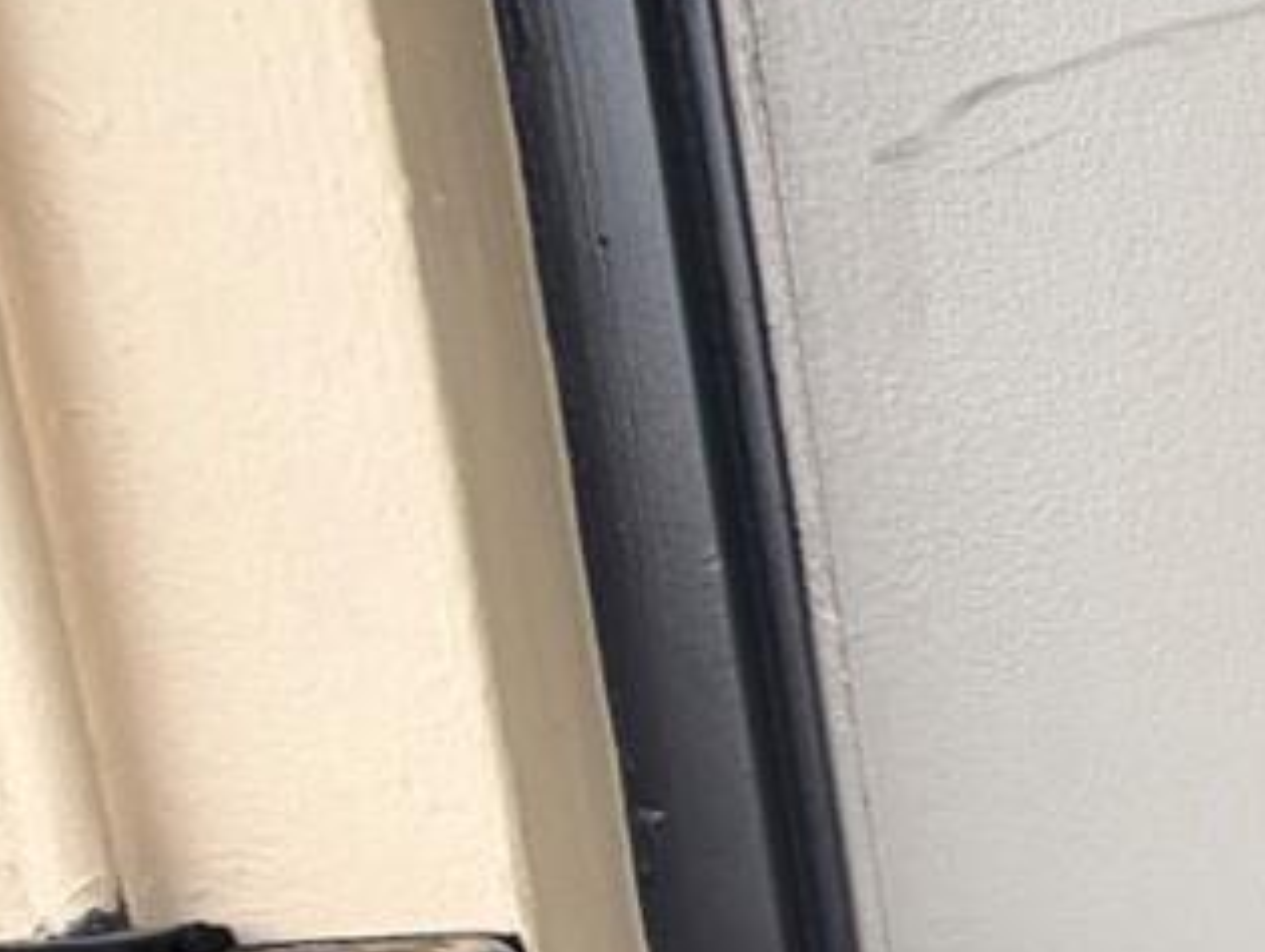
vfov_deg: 20.0
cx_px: 2727
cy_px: 1004
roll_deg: +2.8
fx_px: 2598
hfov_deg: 17.0
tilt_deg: -10.5
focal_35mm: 71
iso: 40
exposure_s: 1/145
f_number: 2.2
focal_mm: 2.22
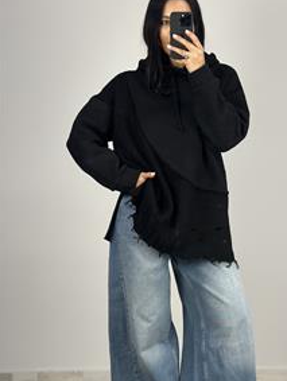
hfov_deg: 20.9
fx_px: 772
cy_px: 199
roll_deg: -2.5
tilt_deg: -23.4
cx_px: 206
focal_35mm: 70
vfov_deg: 27.7
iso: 160
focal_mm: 6.86
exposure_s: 1/100
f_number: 1.78
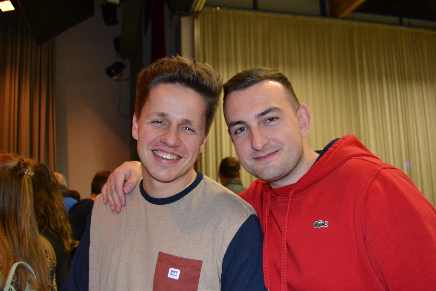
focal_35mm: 33
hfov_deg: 57.2
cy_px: 146
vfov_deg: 40.0
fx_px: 400
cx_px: 218
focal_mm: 22
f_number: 4
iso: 2200
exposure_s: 1/60
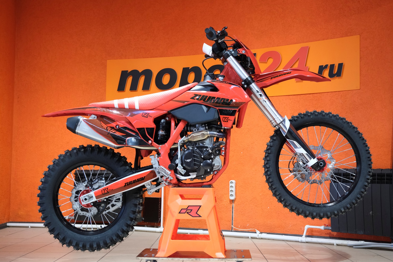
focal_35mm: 49
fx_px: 535
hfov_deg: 40.3
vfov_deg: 27.5
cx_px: 196
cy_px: 131
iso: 2000
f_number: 4
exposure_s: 1/100
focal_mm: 32.5
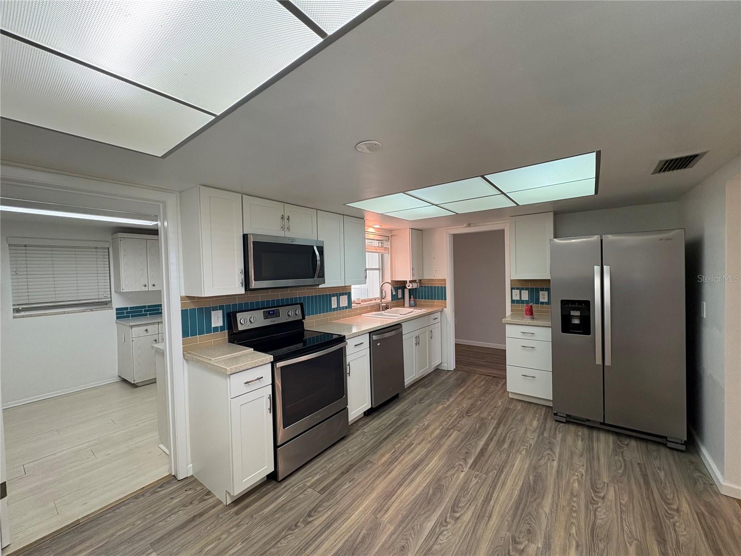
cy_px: 278
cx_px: 370
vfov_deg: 85.7
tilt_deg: -0.6
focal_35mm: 14
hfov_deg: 102.1
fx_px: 300
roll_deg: +1.9
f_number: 2.2
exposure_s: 1/60
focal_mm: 2.22
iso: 125
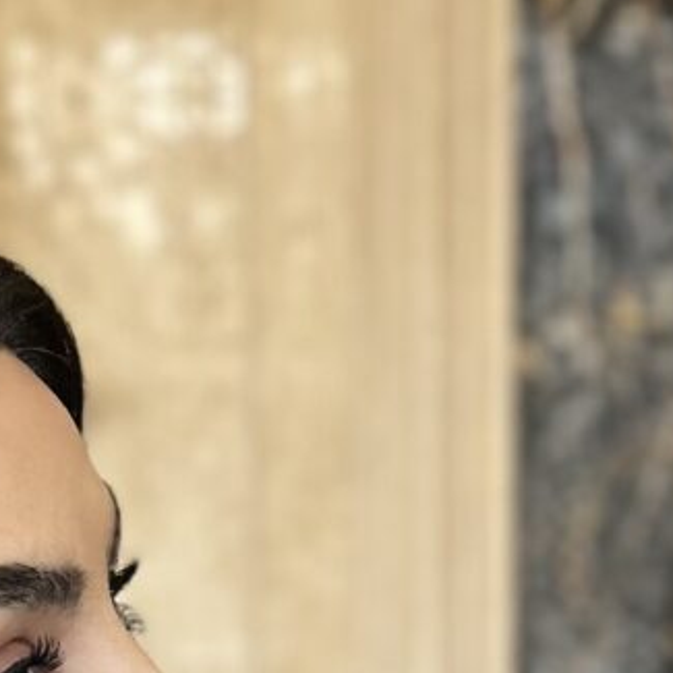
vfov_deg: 7.9
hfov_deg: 8.4
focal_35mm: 209
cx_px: 282
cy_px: 1452
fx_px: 4597
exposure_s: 1/100
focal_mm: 6.86
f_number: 1.78
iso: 160
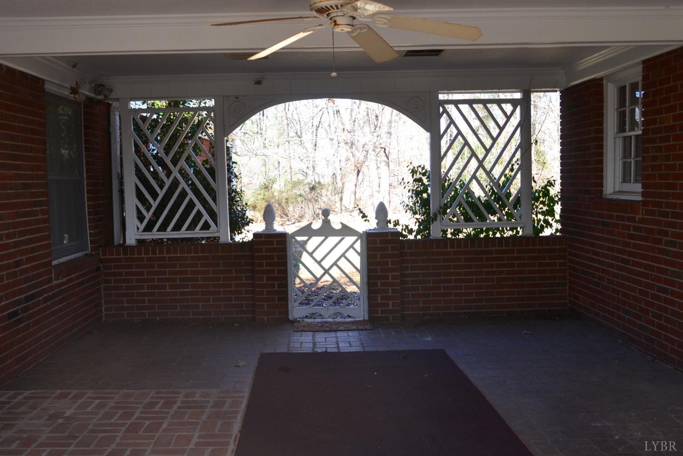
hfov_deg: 53.1
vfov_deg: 36.9
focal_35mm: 36
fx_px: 683
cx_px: 342
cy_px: 228
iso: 400
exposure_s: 1/80
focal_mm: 24
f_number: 8
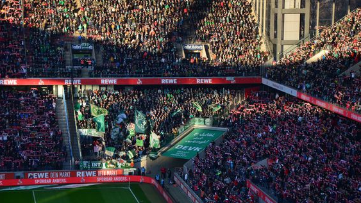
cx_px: 181
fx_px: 1063
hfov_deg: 19.3
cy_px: 99
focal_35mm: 111
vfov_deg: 10.9
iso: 400
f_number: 5.3
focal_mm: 70
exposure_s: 1/320
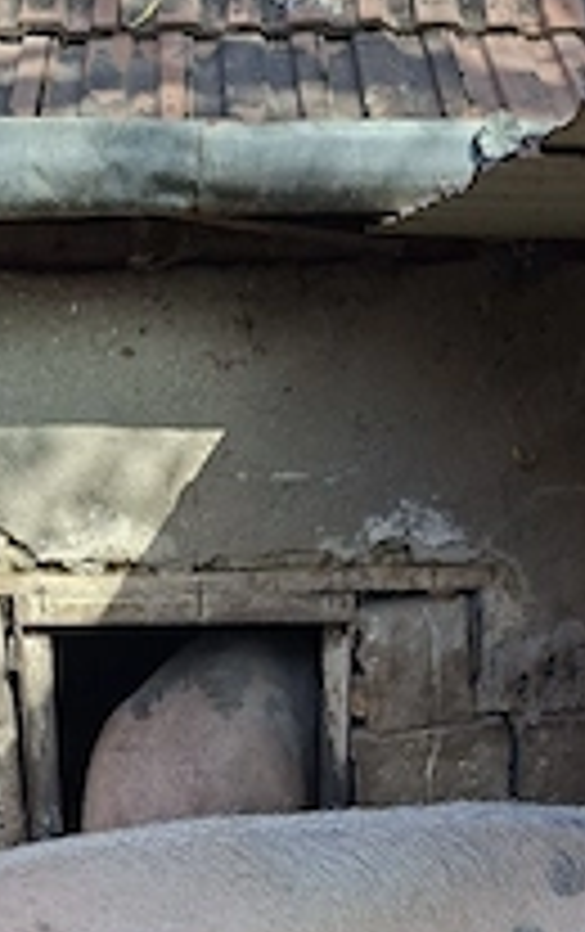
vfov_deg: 39.8
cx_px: 279
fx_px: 1195
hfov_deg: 27.5
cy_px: 819
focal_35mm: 47
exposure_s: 1/1429
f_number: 1.8
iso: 40
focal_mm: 5.54
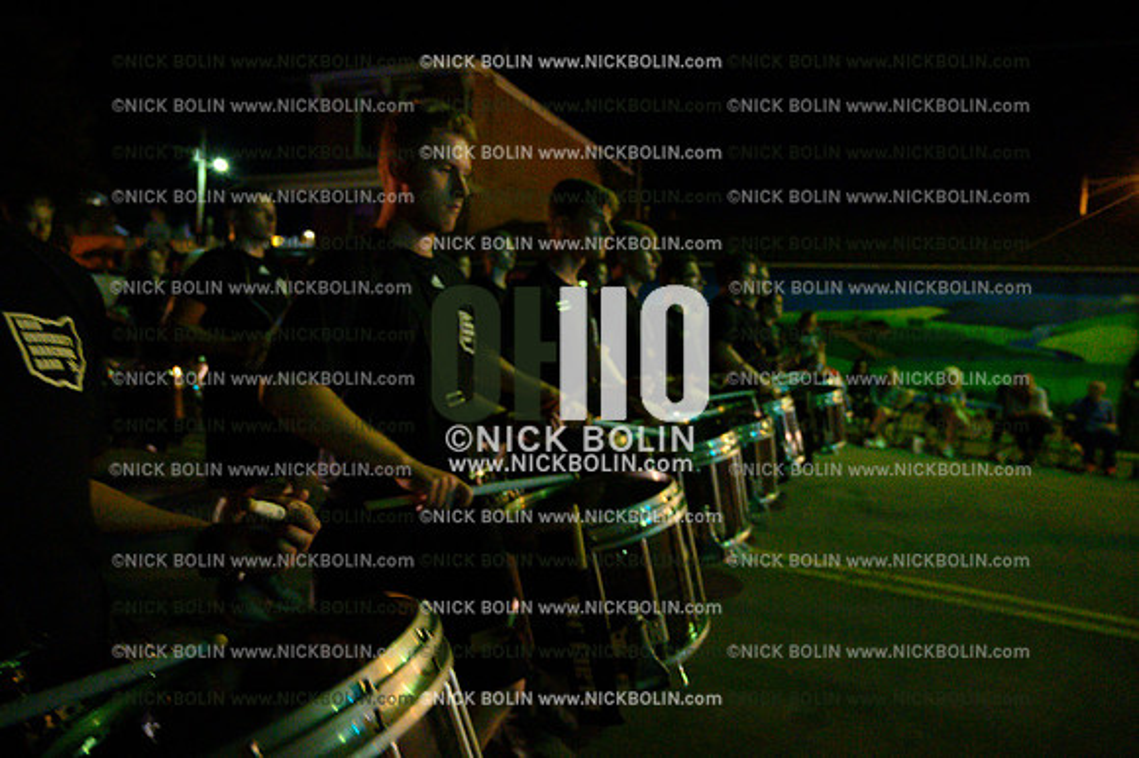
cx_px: 570
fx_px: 759
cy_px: 379
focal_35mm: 24
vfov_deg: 53.1
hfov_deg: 73.8
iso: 32000
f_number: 4
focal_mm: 24
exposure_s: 1/125
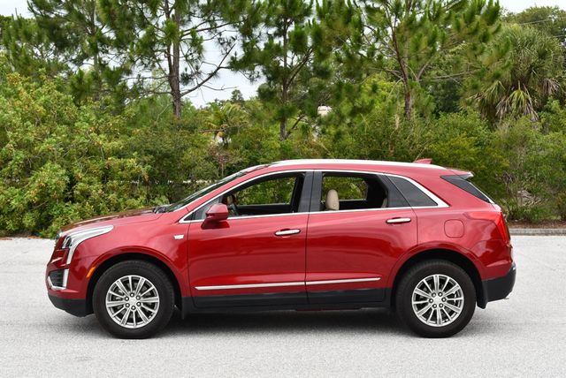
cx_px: 283
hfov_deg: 35.6
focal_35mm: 56
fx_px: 881
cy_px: 189
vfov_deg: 24.2
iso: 200
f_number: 8
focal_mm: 28
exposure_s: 1/250
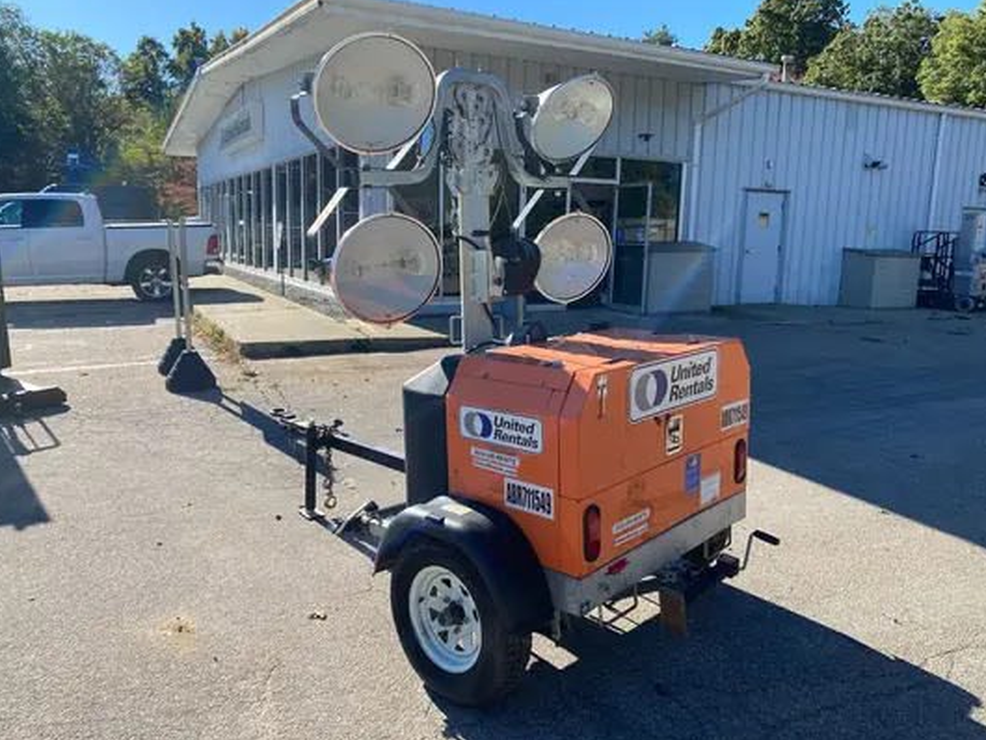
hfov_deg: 65.3
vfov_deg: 51.4
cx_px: 499
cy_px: 362
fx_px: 769
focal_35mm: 27
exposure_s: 1/1727
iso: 32
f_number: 1.8
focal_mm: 4.25
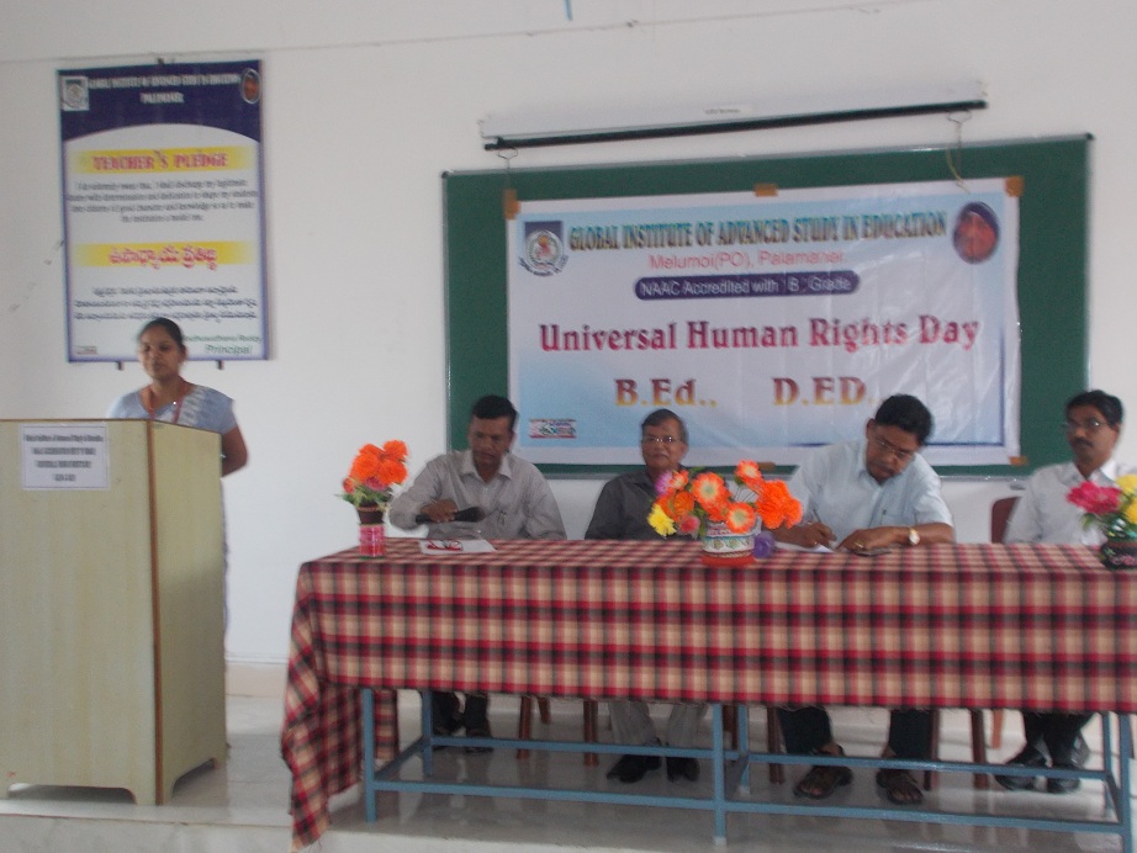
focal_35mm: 44
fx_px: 1446
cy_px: 426
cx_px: 568
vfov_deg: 32.9
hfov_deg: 42.9
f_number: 4.2
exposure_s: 1/30
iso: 320
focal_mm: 7.9
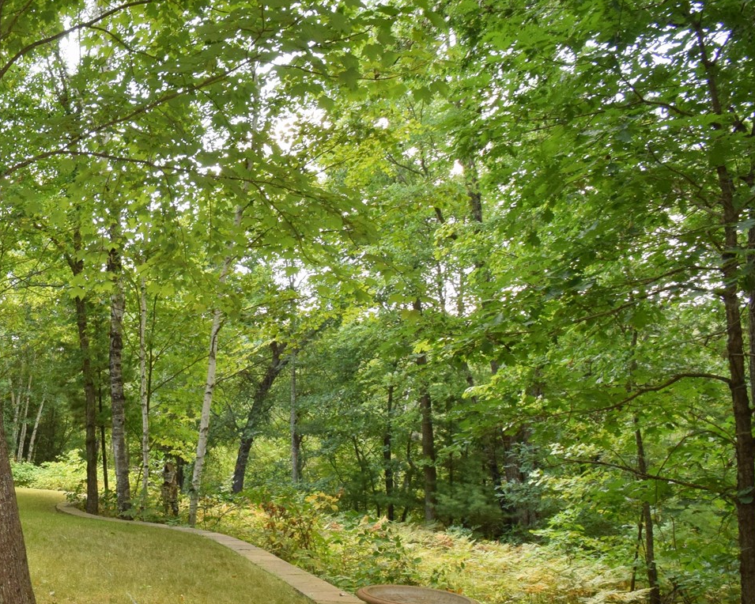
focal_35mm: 32
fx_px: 715
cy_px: 424
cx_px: -61
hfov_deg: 43.9
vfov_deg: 44.8
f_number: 11
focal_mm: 10
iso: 320
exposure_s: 1/60
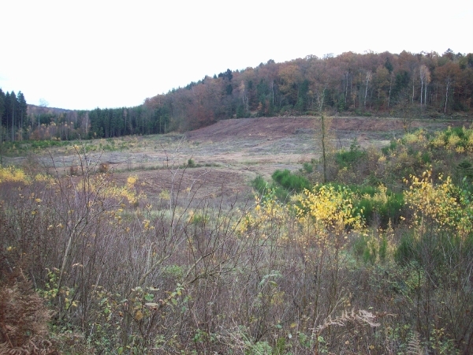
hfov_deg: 50.1
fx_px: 506
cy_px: 178
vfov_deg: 38.7
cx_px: 236
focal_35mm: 37
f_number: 2.8
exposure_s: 1/45
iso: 109
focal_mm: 6.2
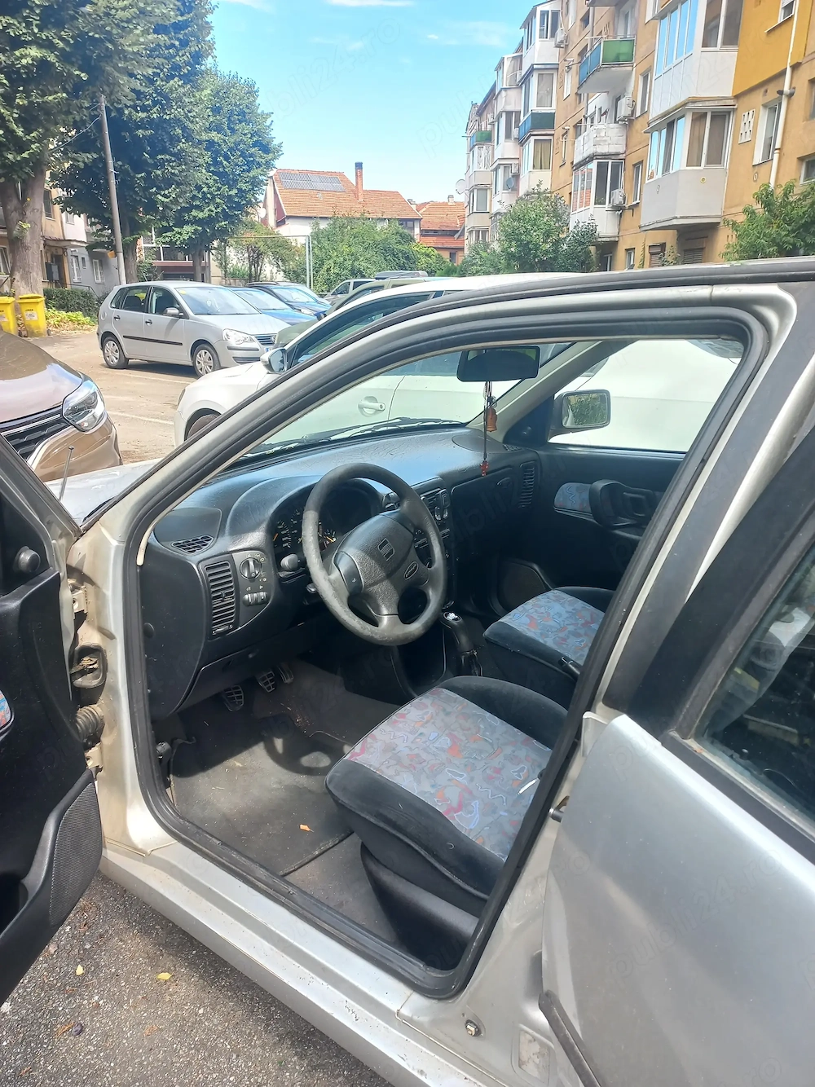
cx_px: 408
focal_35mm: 25
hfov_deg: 54.9
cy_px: 544
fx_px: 785
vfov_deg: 69.4
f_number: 1.8
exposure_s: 1/100
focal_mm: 4.6
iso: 40
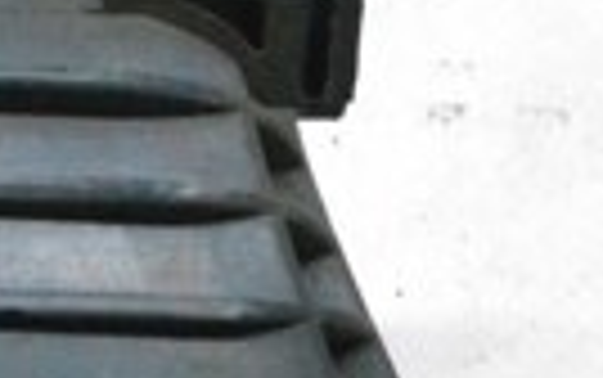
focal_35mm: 291
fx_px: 4786
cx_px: 32
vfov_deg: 4.5
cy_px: 572
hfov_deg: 7.2
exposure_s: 1/160
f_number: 9
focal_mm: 40
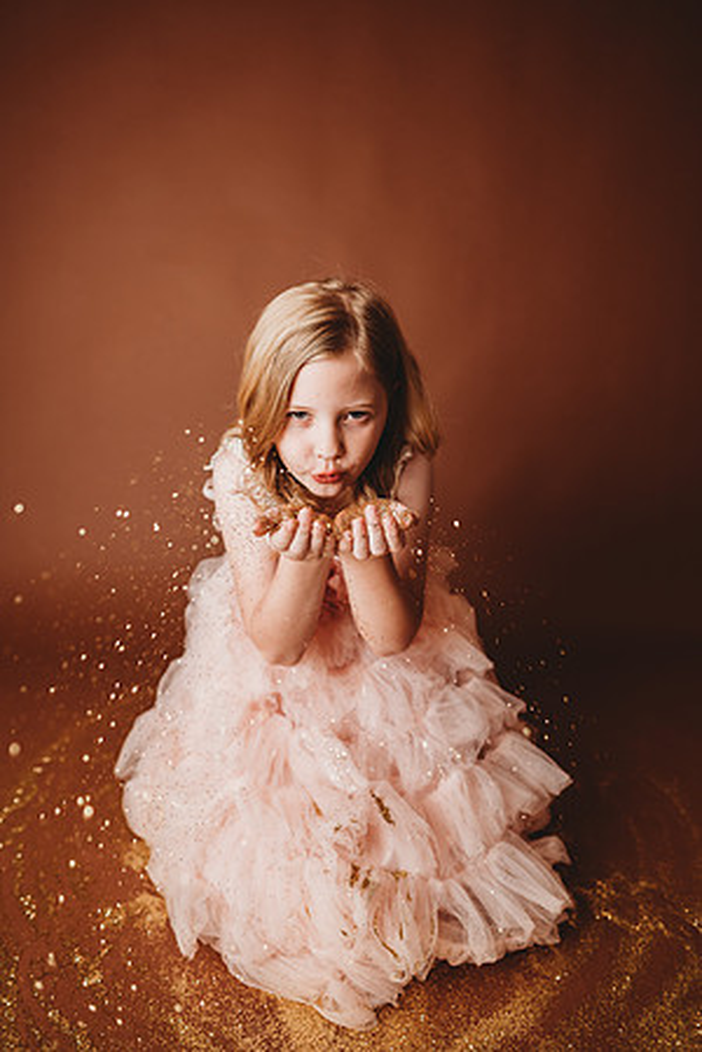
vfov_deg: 73.7
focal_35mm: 24
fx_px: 702
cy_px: 526
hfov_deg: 53.1
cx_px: 351
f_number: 2.5
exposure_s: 1/160
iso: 100
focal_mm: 24
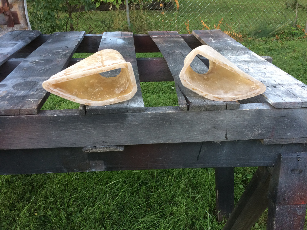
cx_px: 154
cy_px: 115
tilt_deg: -30.2
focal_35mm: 29
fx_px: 257
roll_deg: +0.9
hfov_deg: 61.7
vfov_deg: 48.2
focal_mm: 4.15
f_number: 2.2
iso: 40
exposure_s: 1/30
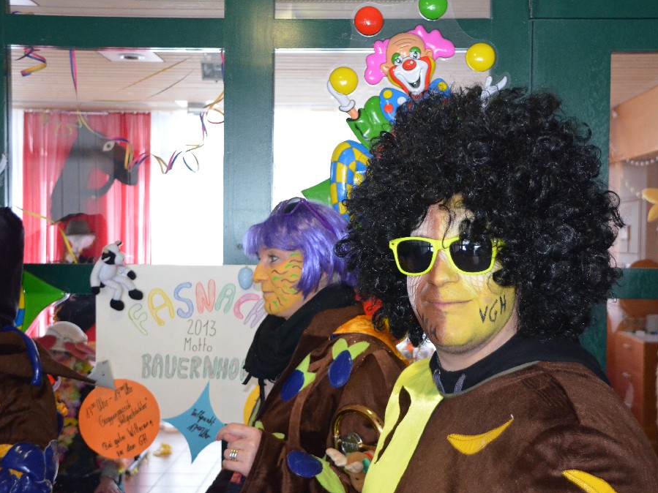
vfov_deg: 30.5
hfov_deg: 40.0
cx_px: 362
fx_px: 904
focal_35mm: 48
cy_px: 247
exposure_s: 1/60
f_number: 4
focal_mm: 29
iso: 2500
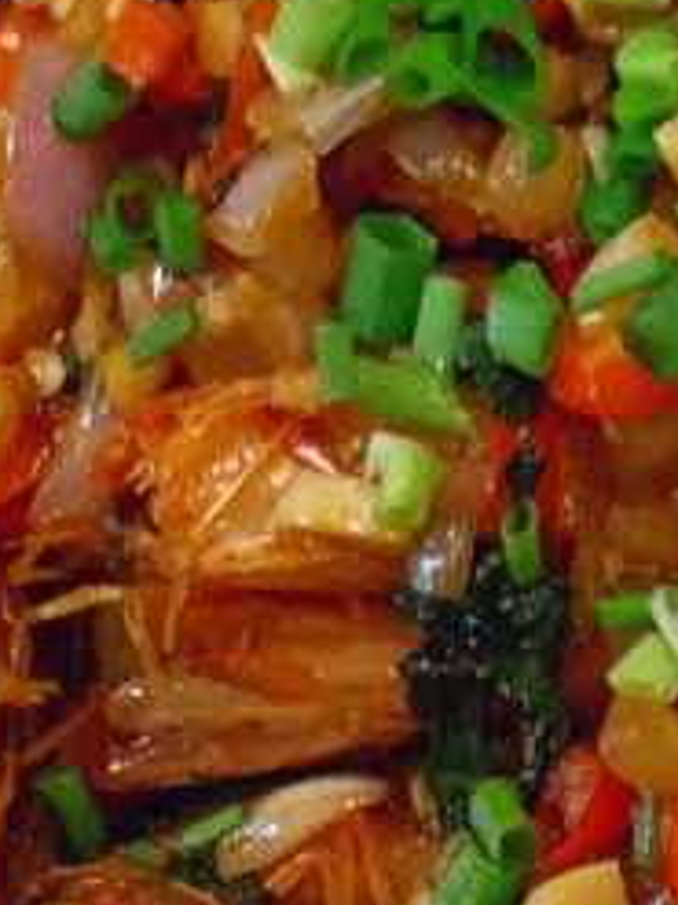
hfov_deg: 4.9
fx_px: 7920
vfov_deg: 6.4
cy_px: 1704
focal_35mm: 303
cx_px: 755
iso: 50
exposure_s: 1/122
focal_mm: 6
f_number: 2.4
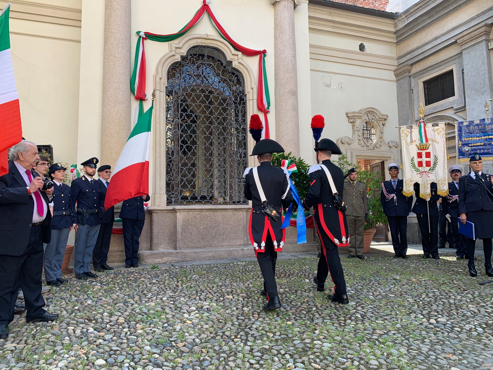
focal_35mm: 26
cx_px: 246
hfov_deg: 67.3
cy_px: 185
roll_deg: +0.6
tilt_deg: +4.0
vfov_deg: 53.1
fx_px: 370
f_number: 1.8
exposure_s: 1/235
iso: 25
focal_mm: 4.25
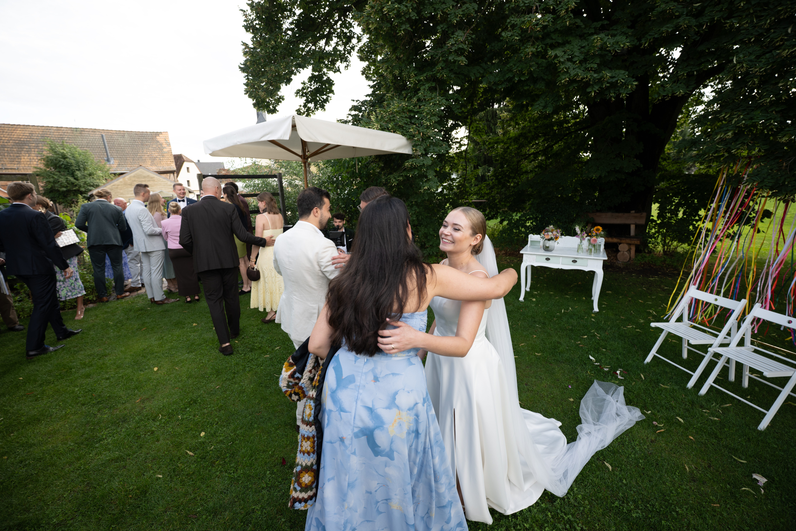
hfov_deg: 104.3
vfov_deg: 81.2
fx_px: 310
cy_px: 266
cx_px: 398
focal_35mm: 14
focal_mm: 14
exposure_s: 1/125
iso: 160
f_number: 4
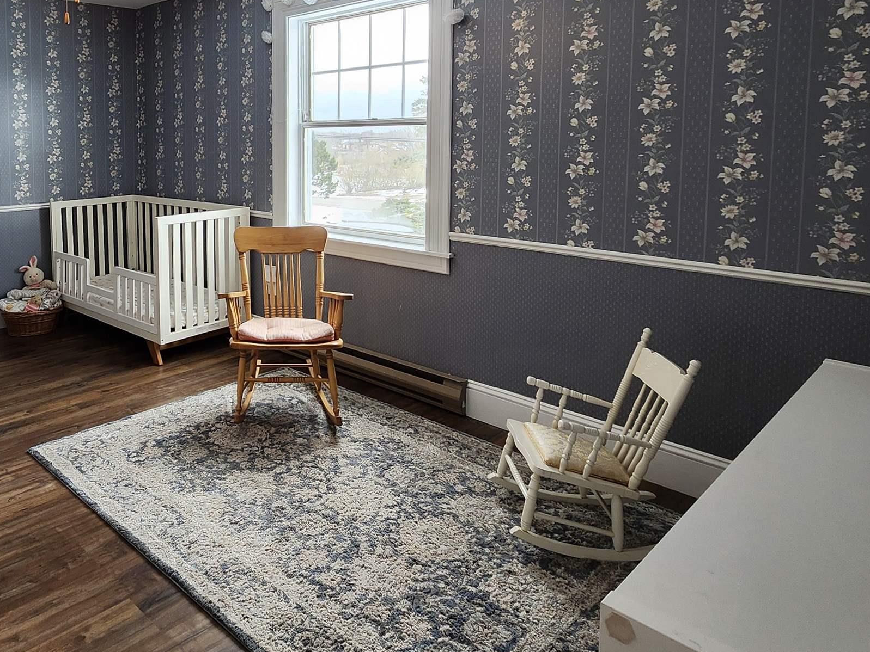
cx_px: 222
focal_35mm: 25
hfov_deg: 65.3
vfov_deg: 53.3
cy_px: 194
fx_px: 628
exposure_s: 1/60
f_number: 2.2
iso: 50
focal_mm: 1.74
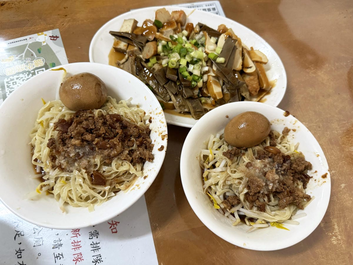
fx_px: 245
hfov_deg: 71.6
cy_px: 132
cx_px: 176
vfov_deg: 56.8
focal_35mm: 24
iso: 320
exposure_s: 1/60
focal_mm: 6.76
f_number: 1.78
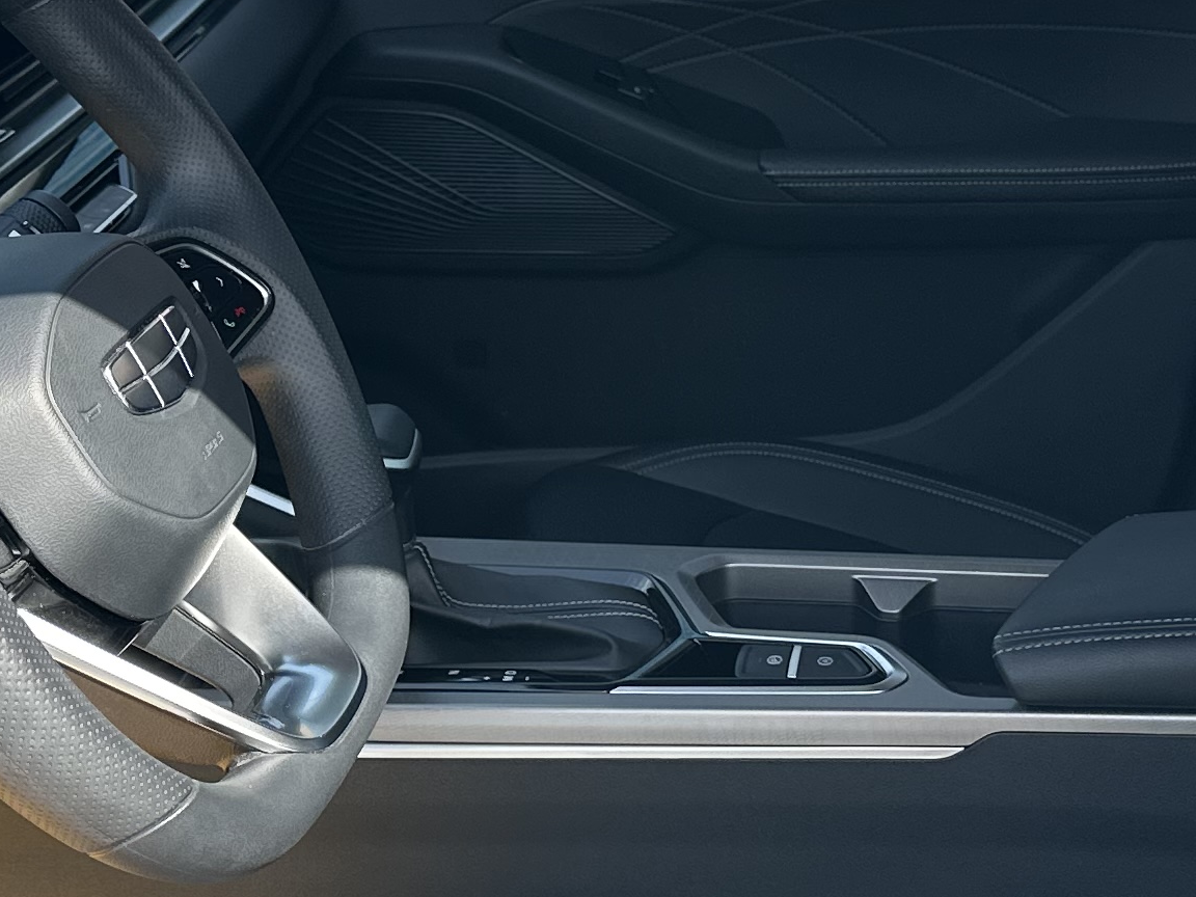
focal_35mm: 84
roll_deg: +0.3
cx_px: 675
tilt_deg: -20.1
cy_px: 348
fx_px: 2902
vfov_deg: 17.5
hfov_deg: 23.3
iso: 80
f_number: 1.78
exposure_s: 1/843
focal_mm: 6.86
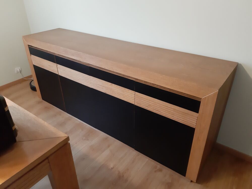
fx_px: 197
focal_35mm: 27
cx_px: 126
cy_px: 94
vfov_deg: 51.4
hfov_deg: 65.3
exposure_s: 1/25
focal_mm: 3.93
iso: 500
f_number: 1.7
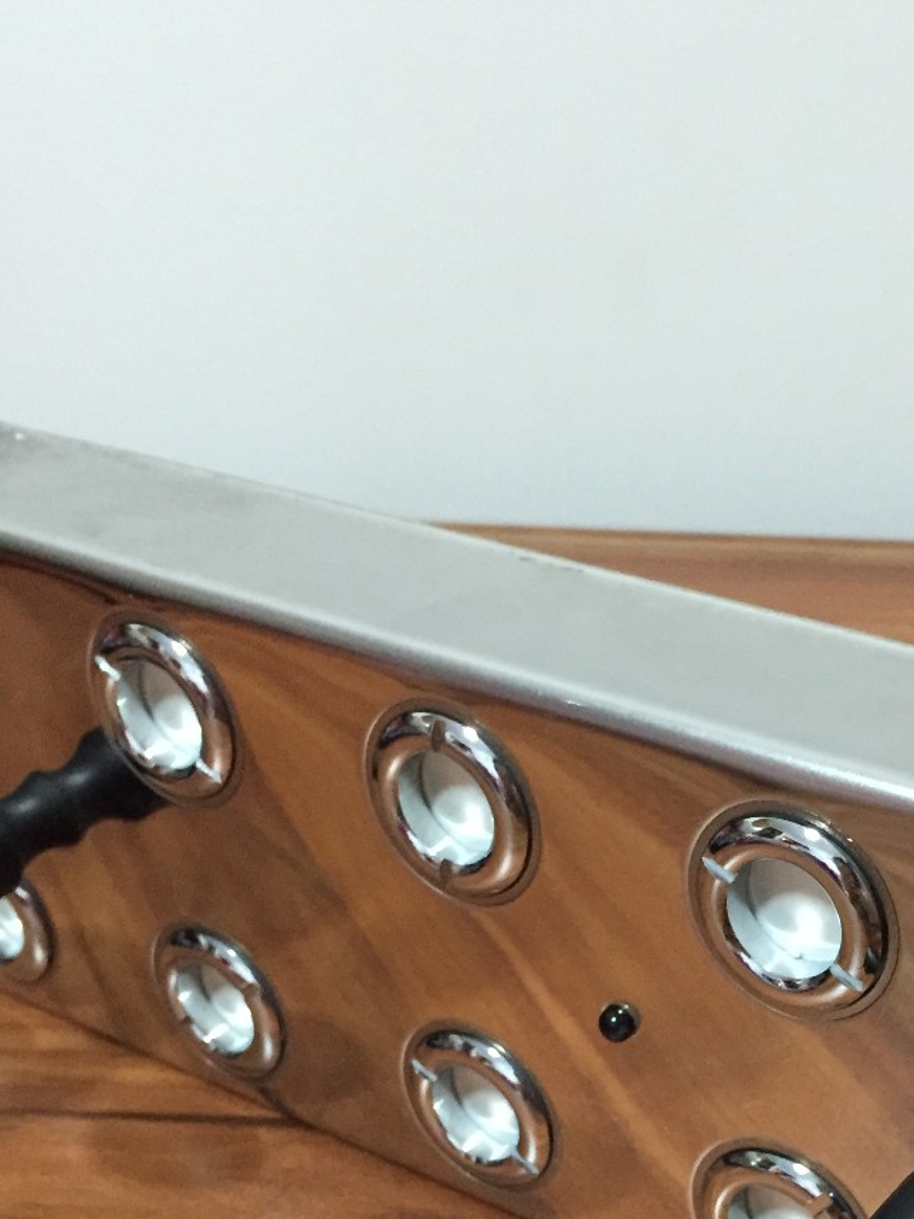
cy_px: 1123
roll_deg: -1.5
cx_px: 664
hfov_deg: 26.7
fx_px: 1902
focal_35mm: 54
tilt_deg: -34.8
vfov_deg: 33.5
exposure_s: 1/17
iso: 320
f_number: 2.2
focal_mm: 4.15
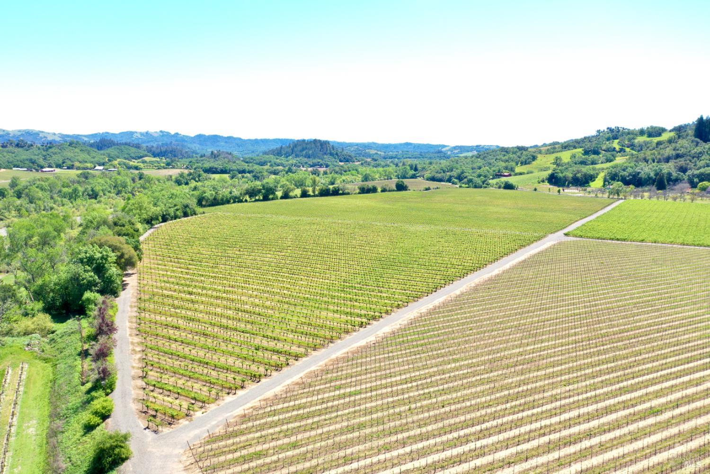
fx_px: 552
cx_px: 355
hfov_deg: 65.5
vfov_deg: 46.4
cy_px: 237
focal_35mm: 28
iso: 100
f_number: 5
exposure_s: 1/200
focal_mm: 10.26
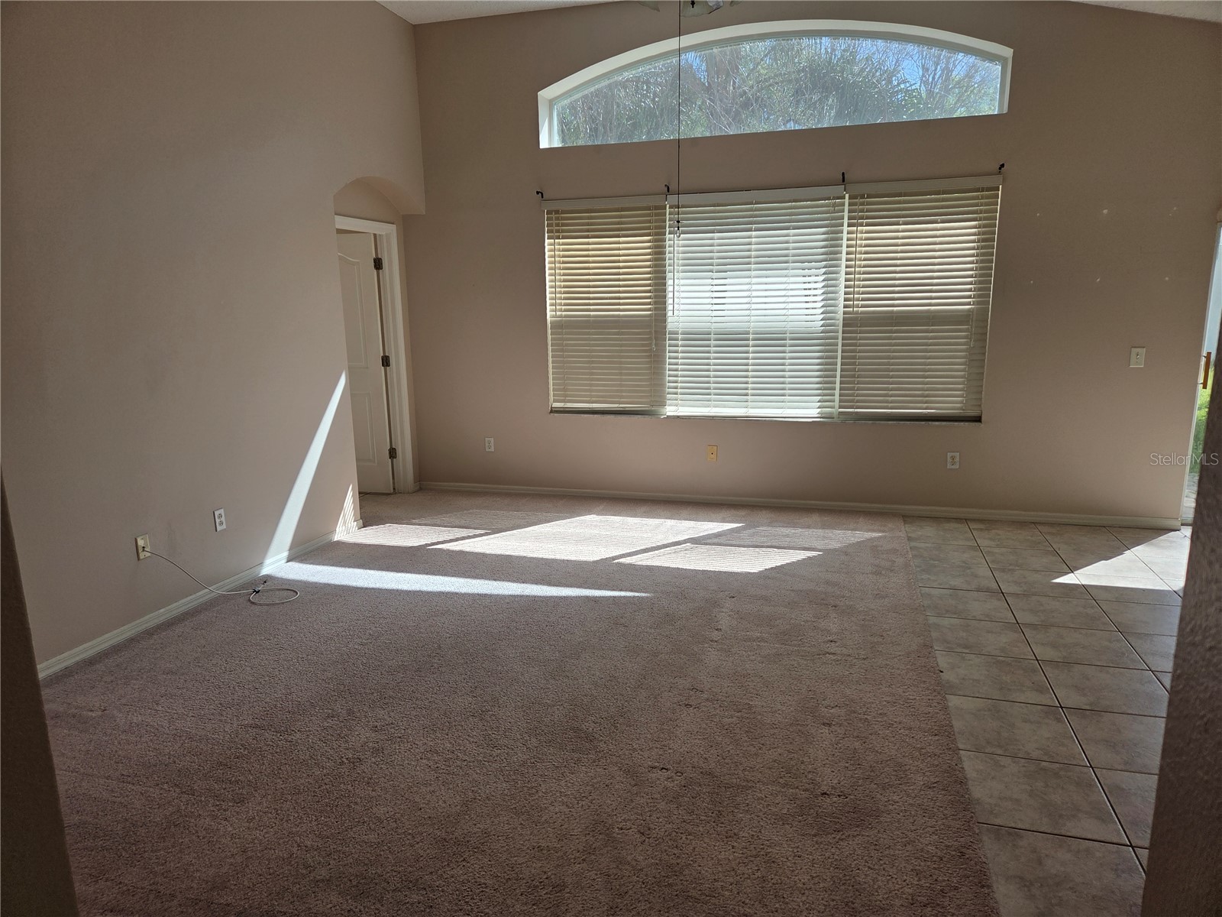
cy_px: 458
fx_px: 812
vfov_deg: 58.9
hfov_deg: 73.9
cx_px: 611
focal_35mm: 23
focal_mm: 5.4
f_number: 1.8
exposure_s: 1/1293
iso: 80
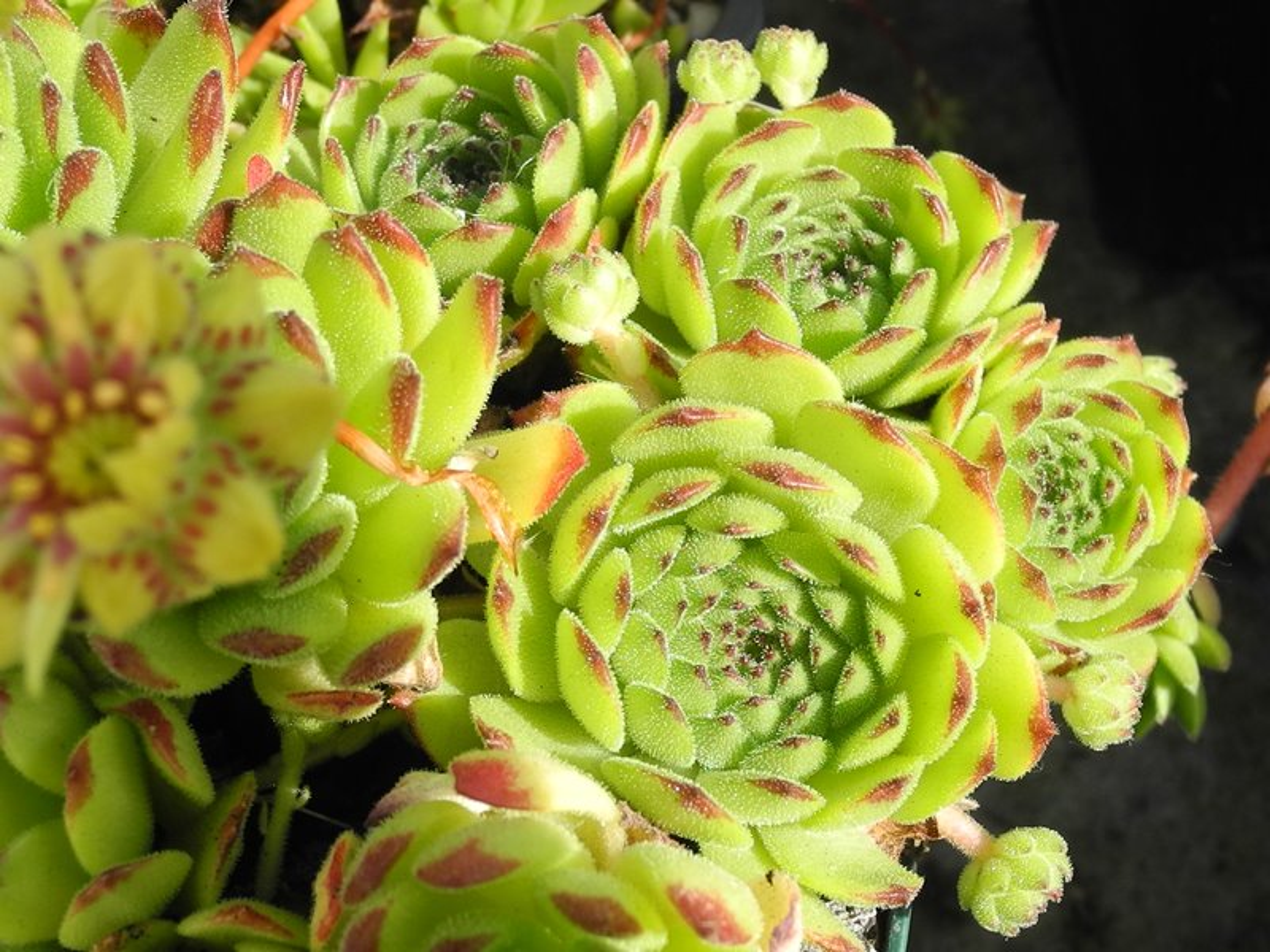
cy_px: 476
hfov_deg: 63.4
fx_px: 1027
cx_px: 635
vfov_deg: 49.7
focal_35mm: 28
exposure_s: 1/640
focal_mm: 6
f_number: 2.8
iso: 100
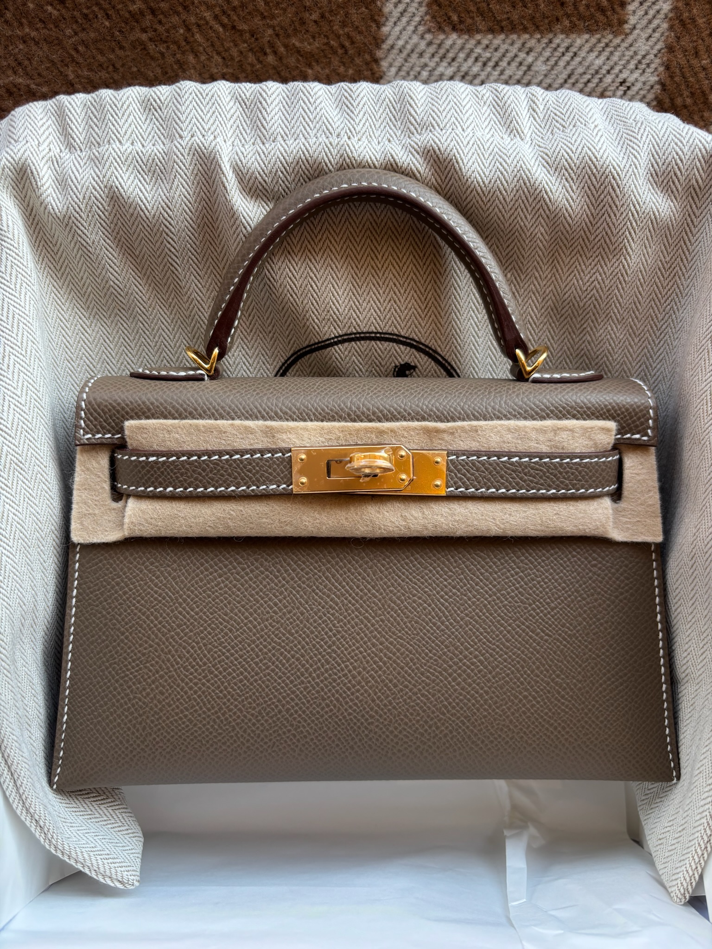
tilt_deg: -66.8
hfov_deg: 53.1
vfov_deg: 67.3
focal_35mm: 26
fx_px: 713
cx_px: 356
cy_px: 474
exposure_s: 1/100
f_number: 1.6
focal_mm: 5.96
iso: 40
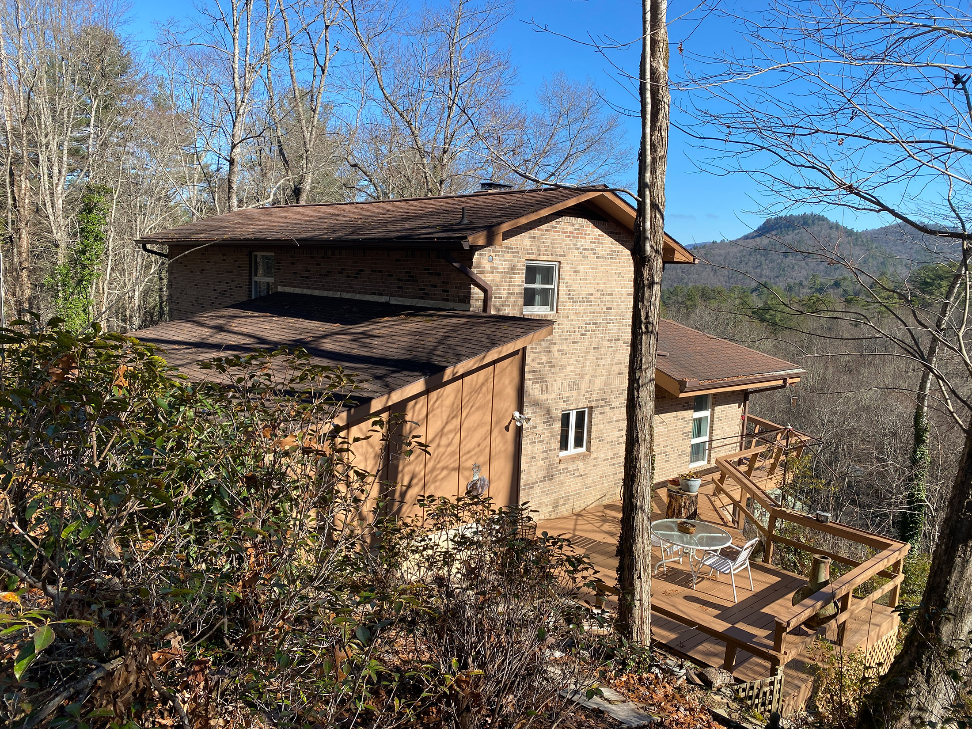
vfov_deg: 53.1
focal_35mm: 26
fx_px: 730
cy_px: 364
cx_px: 486
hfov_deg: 67.3
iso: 32
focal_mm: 4.25
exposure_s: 1/1678
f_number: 1.8
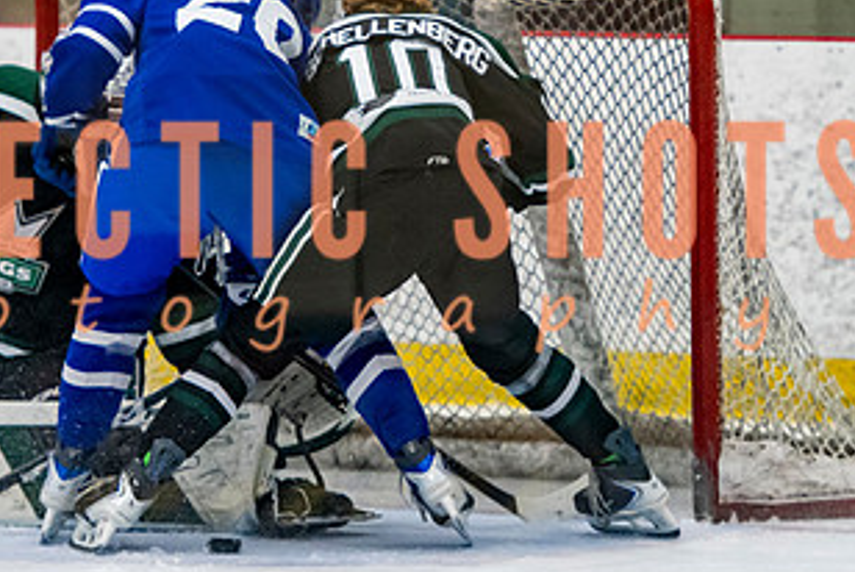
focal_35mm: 406
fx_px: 9651
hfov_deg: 5.1
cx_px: 475
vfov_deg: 3.4
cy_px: 81
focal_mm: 145
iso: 2000
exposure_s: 1/640
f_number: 3.2
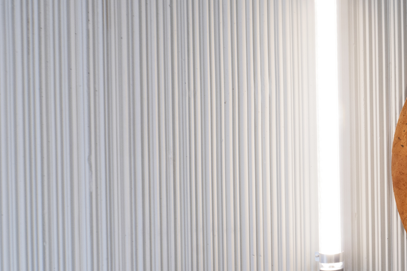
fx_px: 509
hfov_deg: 33.5
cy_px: 157
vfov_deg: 29.8
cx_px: 512
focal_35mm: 45
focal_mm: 14
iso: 400
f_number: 6.3
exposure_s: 1/20
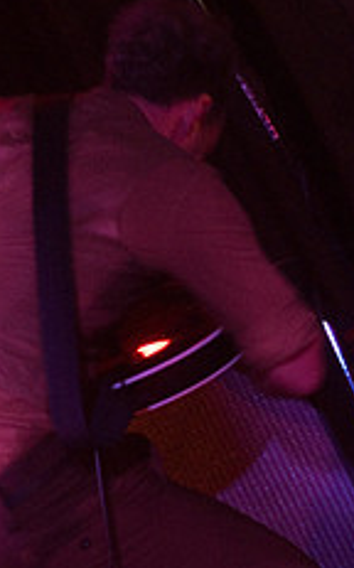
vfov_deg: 14.0
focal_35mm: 149
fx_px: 2304
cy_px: 391
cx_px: 102
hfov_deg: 8.8
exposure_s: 1/15
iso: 1600
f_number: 1.8
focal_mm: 50
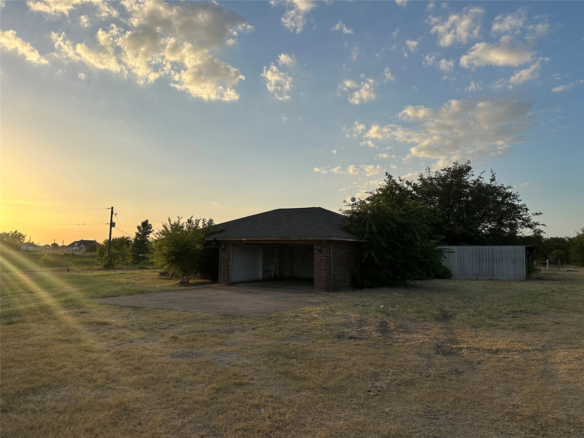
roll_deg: -0.8
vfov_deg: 56.8
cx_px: 292
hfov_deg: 71.6
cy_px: 219
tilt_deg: +2.2
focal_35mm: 24
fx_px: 405
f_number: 1.78
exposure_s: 1/3155
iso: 80
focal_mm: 6.86
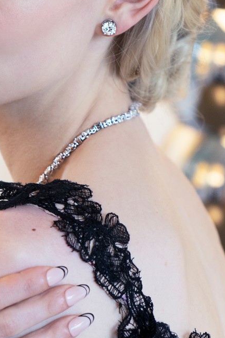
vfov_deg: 7.9
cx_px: 56
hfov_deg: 5.3
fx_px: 2428
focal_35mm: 259
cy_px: 117
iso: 640
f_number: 2.8
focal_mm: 70
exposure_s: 1/80
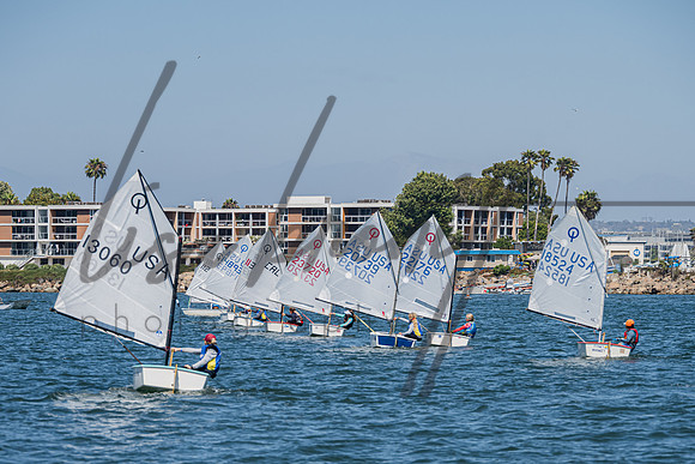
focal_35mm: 212
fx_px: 4086
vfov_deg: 6.5
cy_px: 302
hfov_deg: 9.7
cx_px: 354
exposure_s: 1/1000
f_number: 7.6
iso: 250
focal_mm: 160
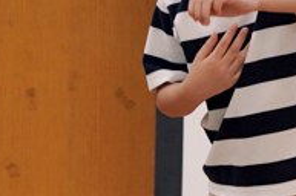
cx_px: 526
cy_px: 141
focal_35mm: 935
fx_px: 7675
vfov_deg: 1.5
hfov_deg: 2.2
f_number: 4
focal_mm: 200
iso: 1250
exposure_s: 1/250
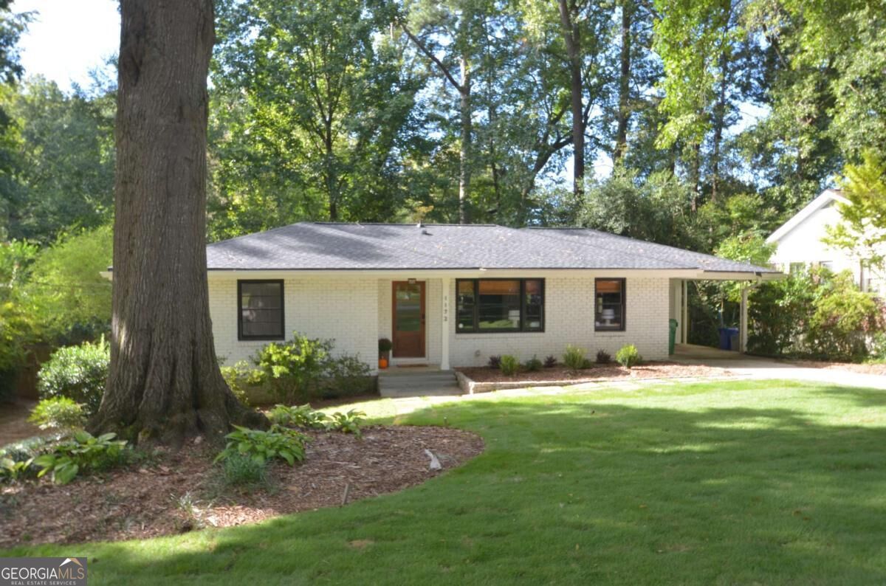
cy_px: 293
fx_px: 700
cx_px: 443
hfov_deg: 64.7
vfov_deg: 45.5
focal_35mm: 28
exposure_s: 1/30
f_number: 8
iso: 100
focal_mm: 19
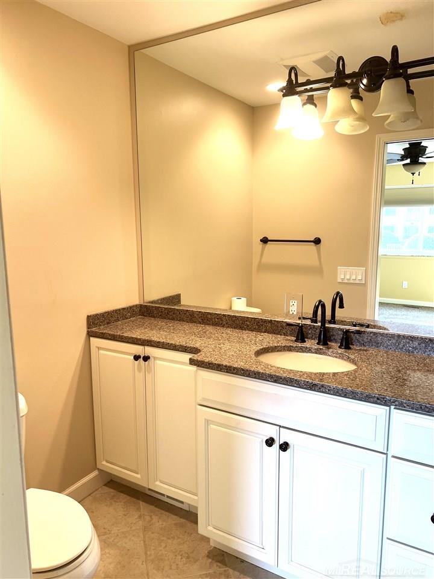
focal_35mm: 26
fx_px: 435
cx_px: 217
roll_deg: +2.0
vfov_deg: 67.3
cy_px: 290
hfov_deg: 53.1
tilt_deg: -5.5
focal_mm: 5.7
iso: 100
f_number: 1.5
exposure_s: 1/120
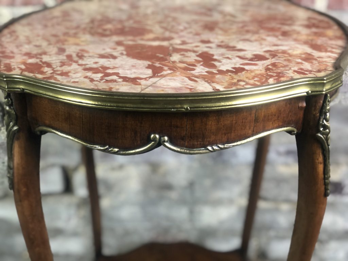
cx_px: 174
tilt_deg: -27.7
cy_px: 130
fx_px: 523
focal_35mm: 52
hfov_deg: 36.8
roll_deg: +1.5
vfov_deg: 28.0
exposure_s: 1/33
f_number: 2.4
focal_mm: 6
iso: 100
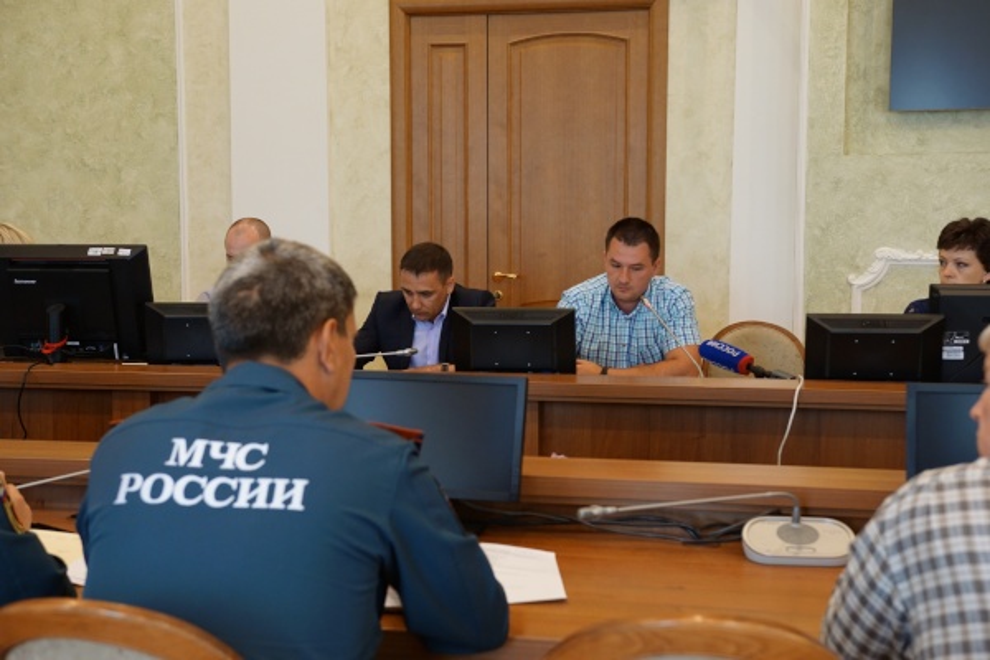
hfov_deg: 37.9
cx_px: 495
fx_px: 1444
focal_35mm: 52
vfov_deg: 25.8
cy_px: 330
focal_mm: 35
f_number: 4
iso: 500
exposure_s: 1/80
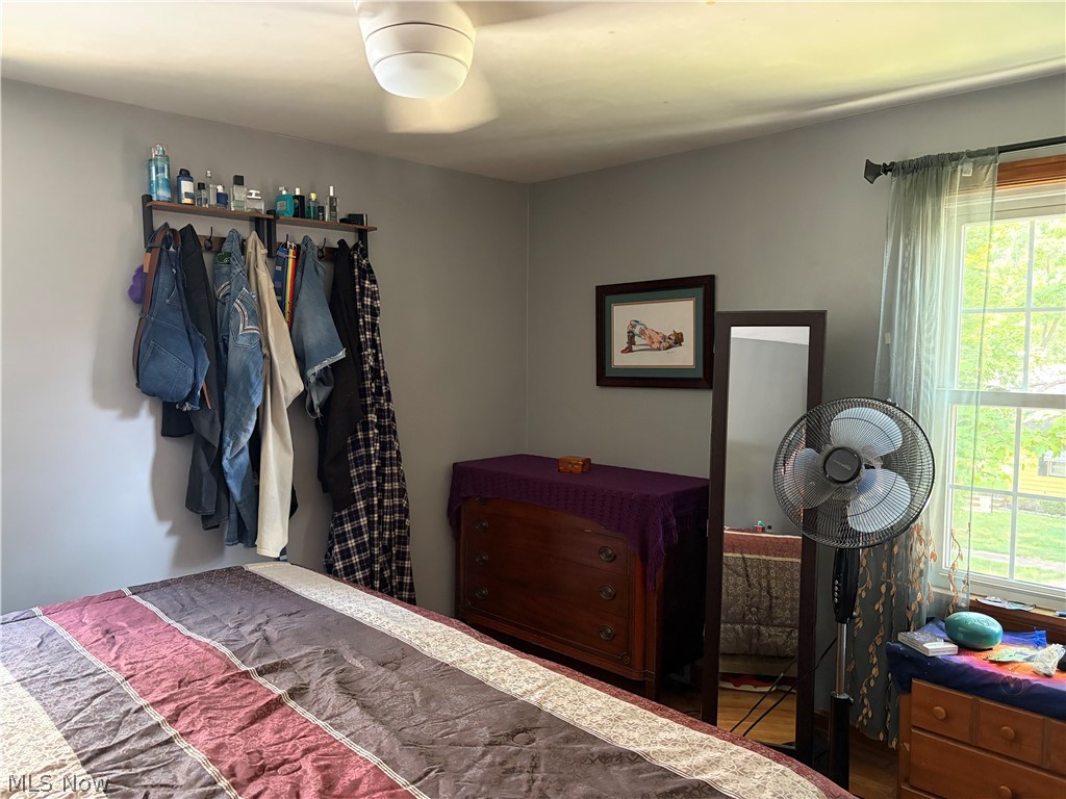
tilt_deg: -5.1
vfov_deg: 53.1
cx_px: 533
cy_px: 400
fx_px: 801
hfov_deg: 67.3
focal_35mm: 26
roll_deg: -0.7
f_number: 1.6
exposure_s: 1/40
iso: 640
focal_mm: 5.96
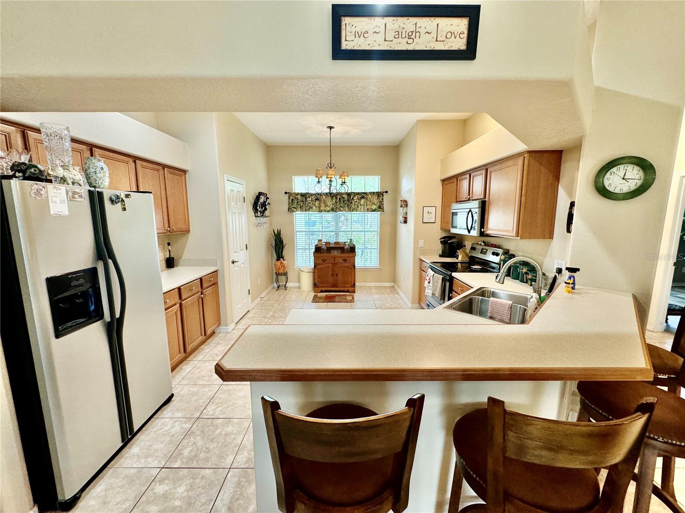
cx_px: 342
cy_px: 256
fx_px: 277
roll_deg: +0.3
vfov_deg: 85.7
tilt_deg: -8.8
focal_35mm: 14
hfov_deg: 102.1
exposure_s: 1/60
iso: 200
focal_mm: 2.22
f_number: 2.2
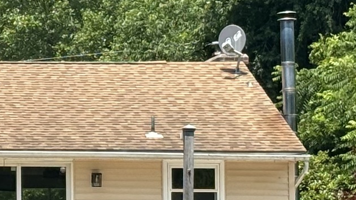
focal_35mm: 275
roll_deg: +0.1
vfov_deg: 4.4
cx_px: -134
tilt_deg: +4.2
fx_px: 2596
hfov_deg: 7.7
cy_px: 181
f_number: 1.6
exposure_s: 1/1437
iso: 32
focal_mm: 5.96
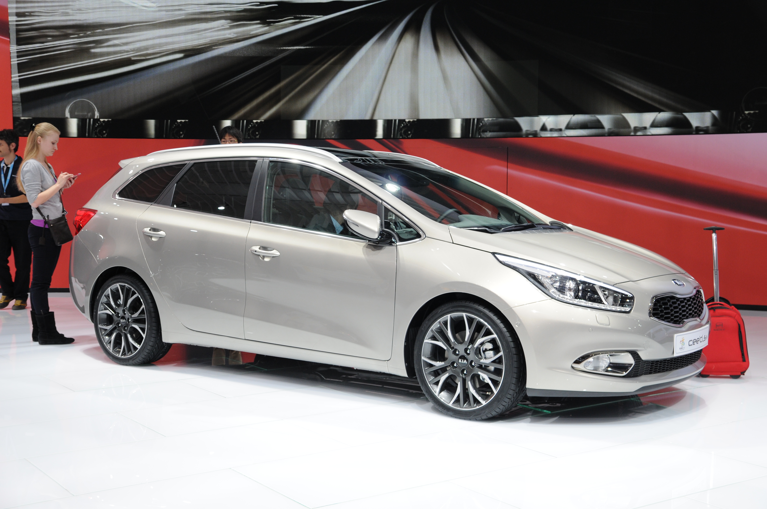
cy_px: 254
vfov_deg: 29.8
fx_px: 958
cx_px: 384
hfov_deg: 43.7
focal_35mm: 45
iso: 400
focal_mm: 30
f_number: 6.7
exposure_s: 1/180
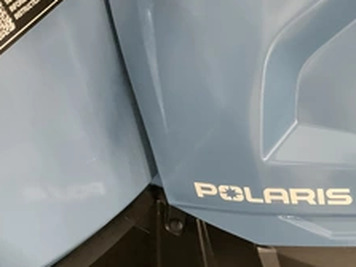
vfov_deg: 27.5
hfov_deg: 35.4
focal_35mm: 52
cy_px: 208
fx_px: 534
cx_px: 297
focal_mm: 3
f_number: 1.8
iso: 200
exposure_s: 1/60
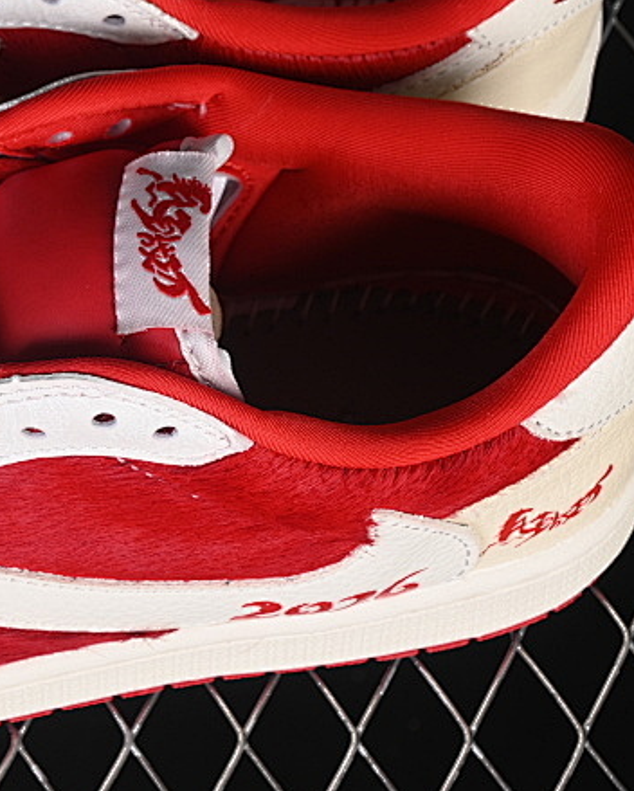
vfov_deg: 11.1
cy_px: 209
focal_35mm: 173
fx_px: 4052
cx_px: -74
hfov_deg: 8.9
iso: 160
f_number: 7.1
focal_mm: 50
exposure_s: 1/80
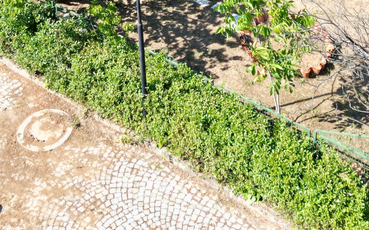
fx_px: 714
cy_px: -141
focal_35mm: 71
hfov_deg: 28.9
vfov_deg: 16.3
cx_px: 216
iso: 110
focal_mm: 6.72
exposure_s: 1/1000
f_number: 1.7
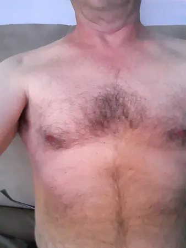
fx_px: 229
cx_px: 93
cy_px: 124
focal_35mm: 32
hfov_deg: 44.2
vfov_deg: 56.8
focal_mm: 2.66
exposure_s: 1/8
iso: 1000
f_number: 2
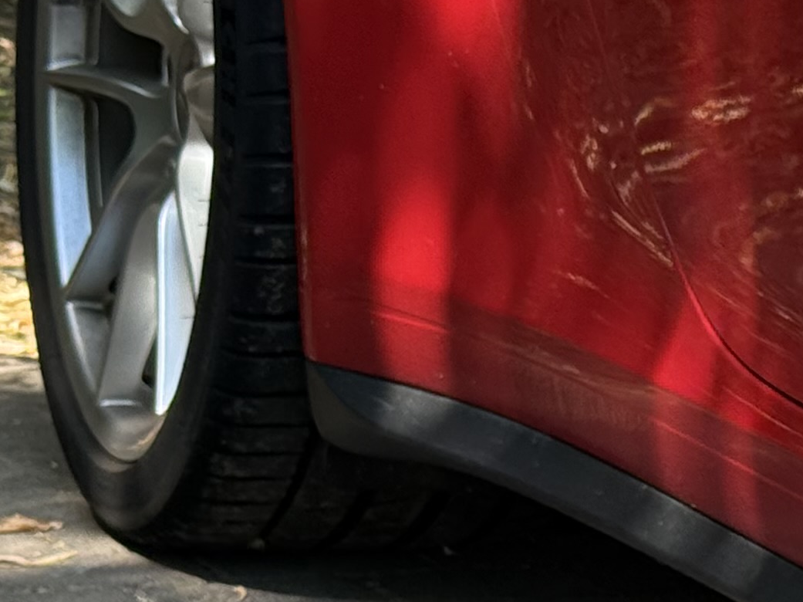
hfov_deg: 10.4
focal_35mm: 186
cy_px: 639
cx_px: 1049
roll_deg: -1.5
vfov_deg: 7.9
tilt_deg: -12.8
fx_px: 4313
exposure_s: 1/534
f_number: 1.78
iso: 100
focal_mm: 6.76
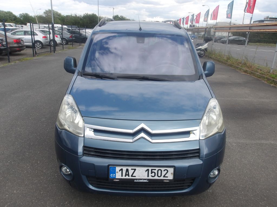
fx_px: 216
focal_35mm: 27
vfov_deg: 51.4
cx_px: 138
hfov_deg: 65.3
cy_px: 104
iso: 100
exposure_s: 1/609
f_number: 3
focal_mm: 4.9
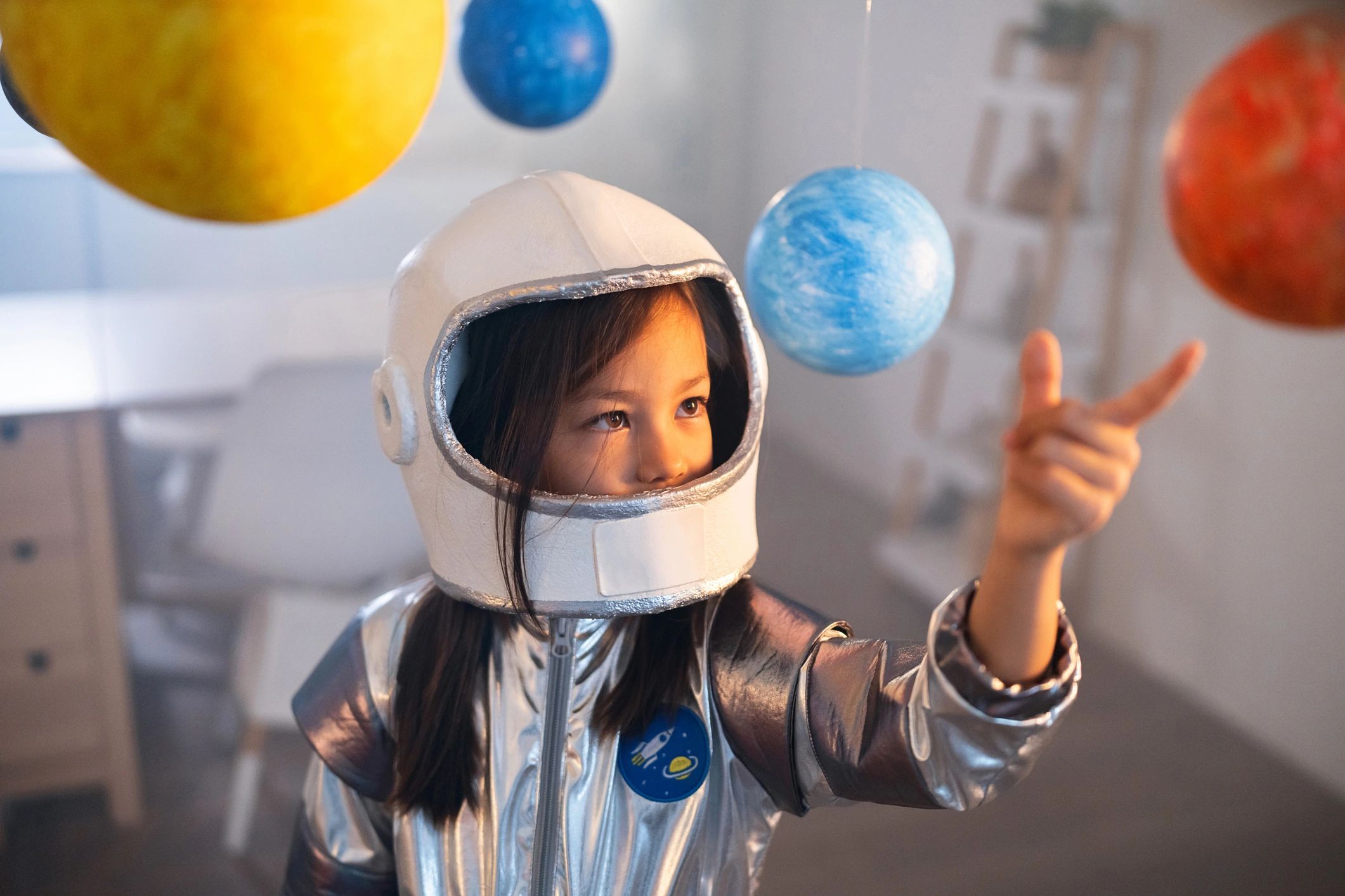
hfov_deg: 54.4
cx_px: 672
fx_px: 1308
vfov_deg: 37.9
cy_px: 448
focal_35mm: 35
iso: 1600
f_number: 1.4
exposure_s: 1/320
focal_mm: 35
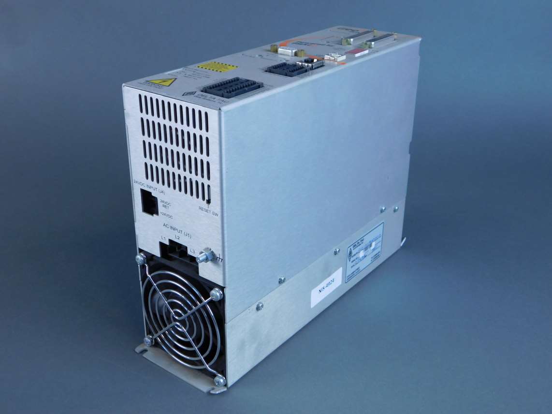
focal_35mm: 40
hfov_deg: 46.8
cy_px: 207
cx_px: 276
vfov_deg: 35.9
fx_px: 638
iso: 125
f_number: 3.6
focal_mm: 7.1
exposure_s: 1/30
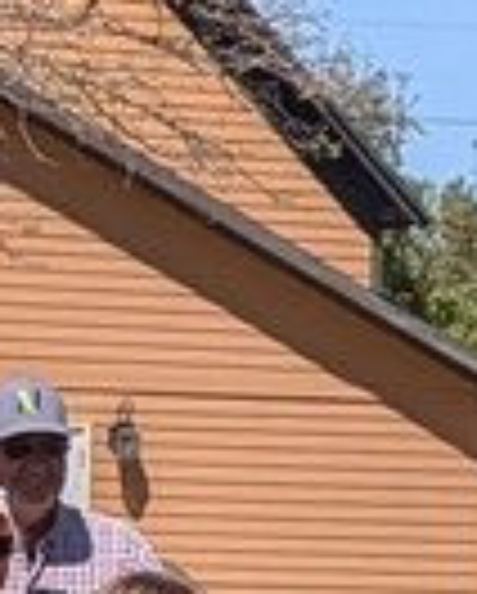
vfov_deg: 5.2
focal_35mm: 371
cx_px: 1222
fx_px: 6532
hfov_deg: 4.1
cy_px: 846
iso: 21
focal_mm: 6.9
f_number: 1.68
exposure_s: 1/1984
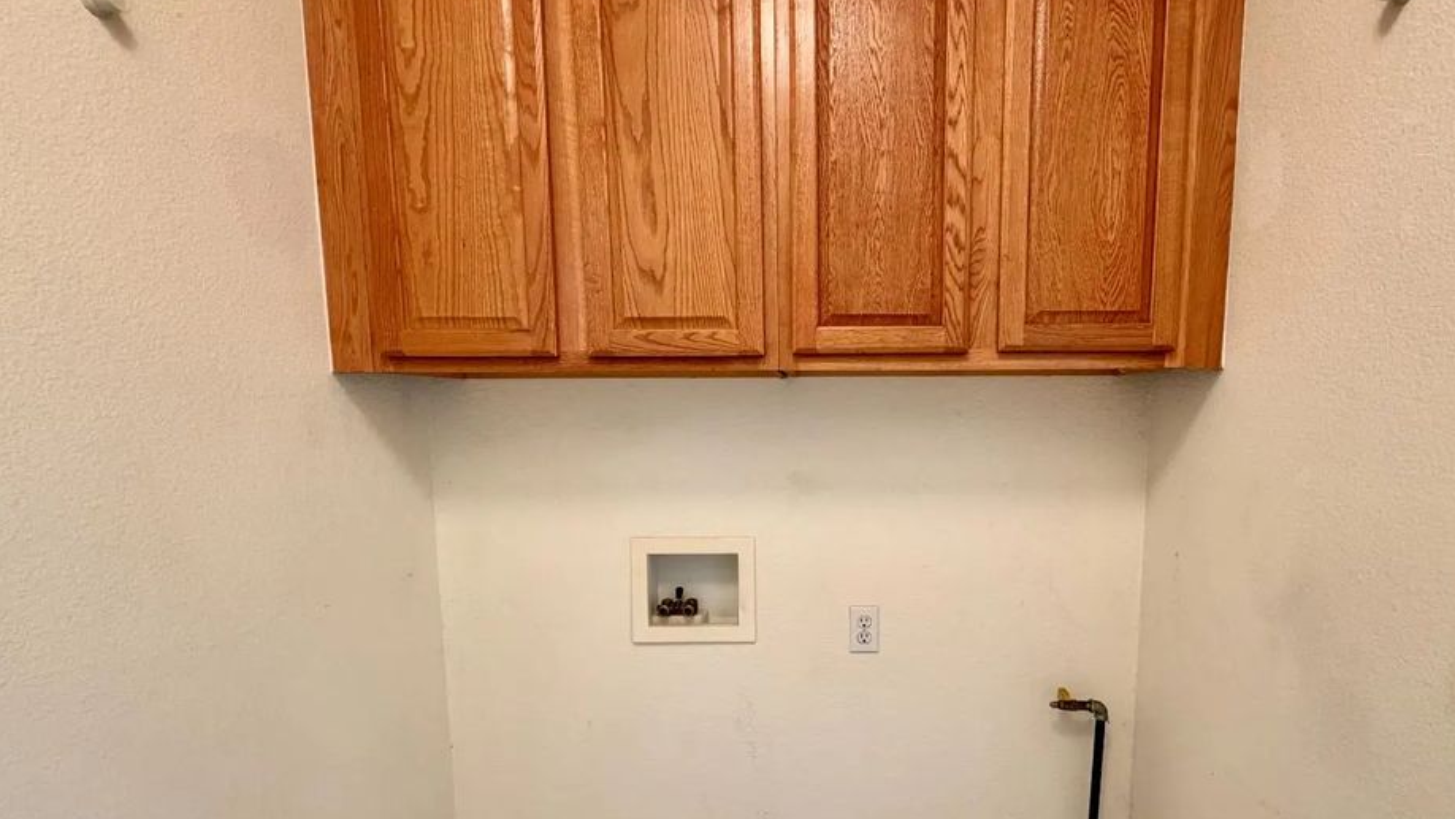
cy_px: 517
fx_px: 656
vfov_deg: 63.0
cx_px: 808
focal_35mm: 17
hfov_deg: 95.5
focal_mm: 2.22
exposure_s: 1/60
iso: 200
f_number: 2.2
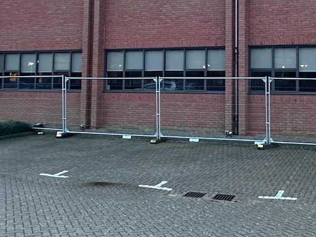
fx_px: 447
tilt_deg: +6.4
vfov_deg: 29.0
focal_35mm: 49
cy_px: 43
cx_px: 230
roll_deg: +0.9
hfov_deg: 38.1
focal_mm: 2.22
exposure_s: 1/69
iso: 320
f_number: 2.2
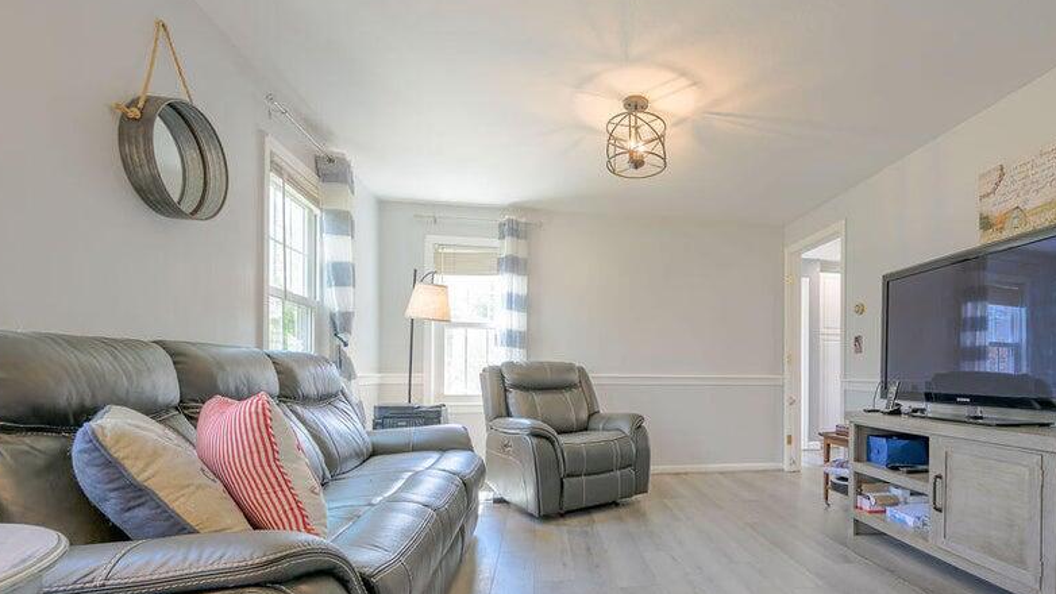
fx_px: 504
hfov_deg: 91.6
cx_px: 629
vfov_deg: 60.2
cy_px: 371
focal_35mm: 18
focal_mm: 14
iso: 320
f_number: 8
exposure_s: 1/15
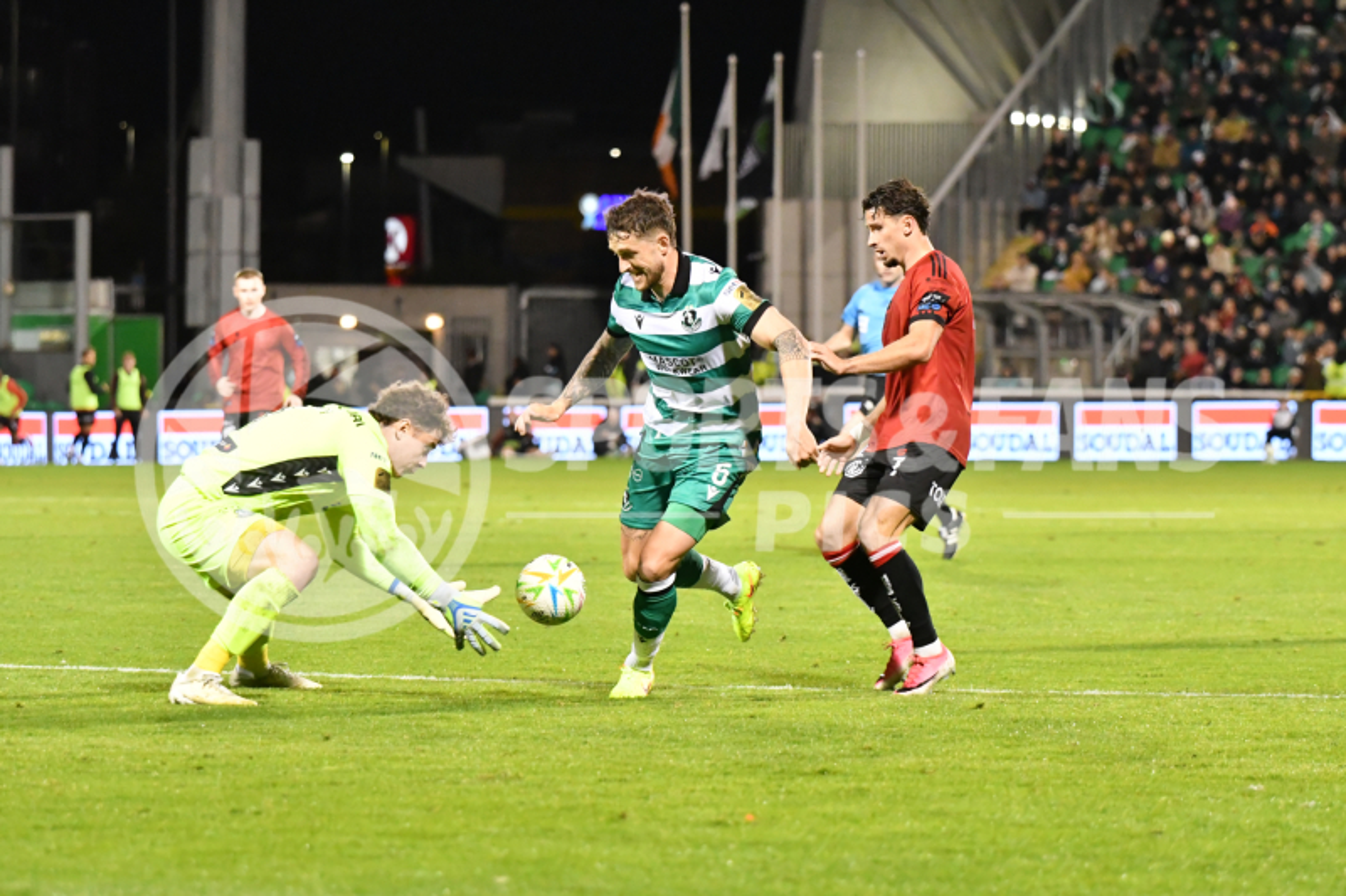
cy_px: 448
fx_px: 7850
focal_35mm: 210
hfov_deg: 9.8
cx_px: 673
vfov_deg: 6.5
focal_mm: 140
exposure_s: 1/1000
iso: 8000
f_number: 4
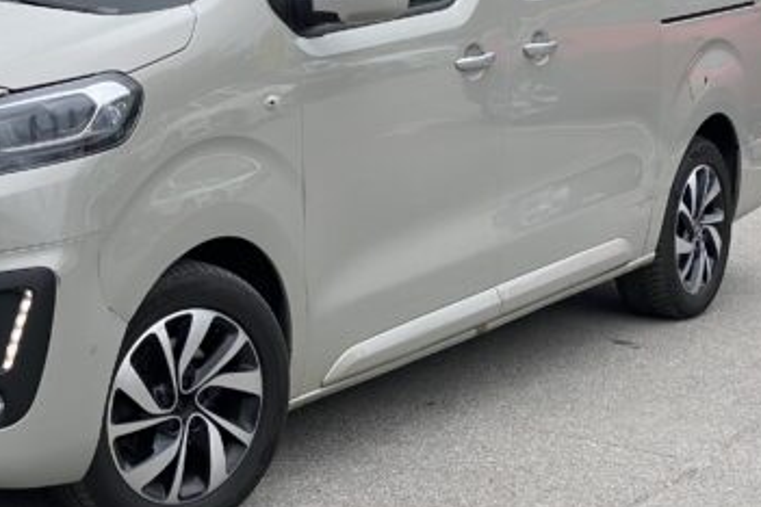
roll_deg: -0.8
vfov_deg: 13.1
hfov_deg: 19.5
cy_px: 150
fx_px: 2198
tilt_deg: -7.3
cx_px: 169
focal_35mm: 104
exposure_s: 1/500
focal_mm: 6
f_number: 2
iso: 20
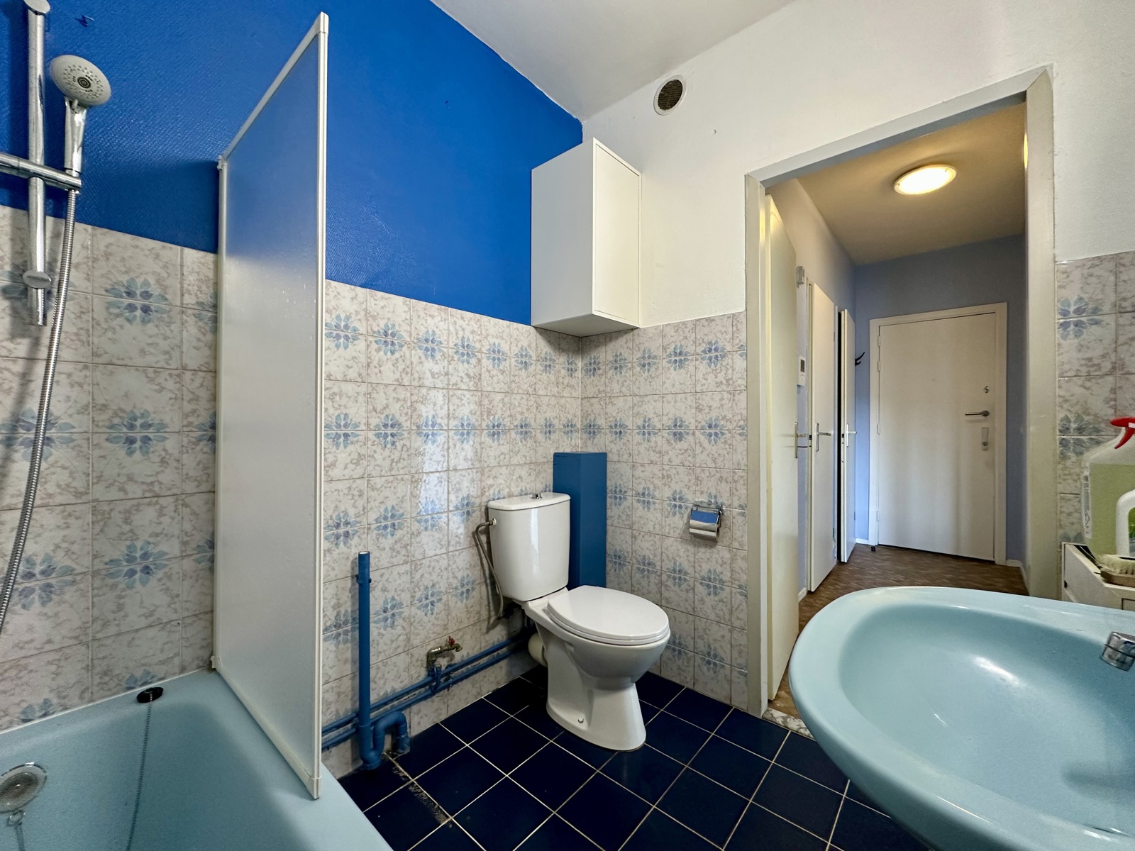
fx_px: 459
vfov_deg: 85.7
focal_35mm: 14
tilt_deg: +0.6
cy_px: 426
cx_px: 568
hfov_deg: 102.1
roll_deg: +0.6
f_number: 2.2
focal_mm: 2.22
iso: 200
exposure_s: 1/50
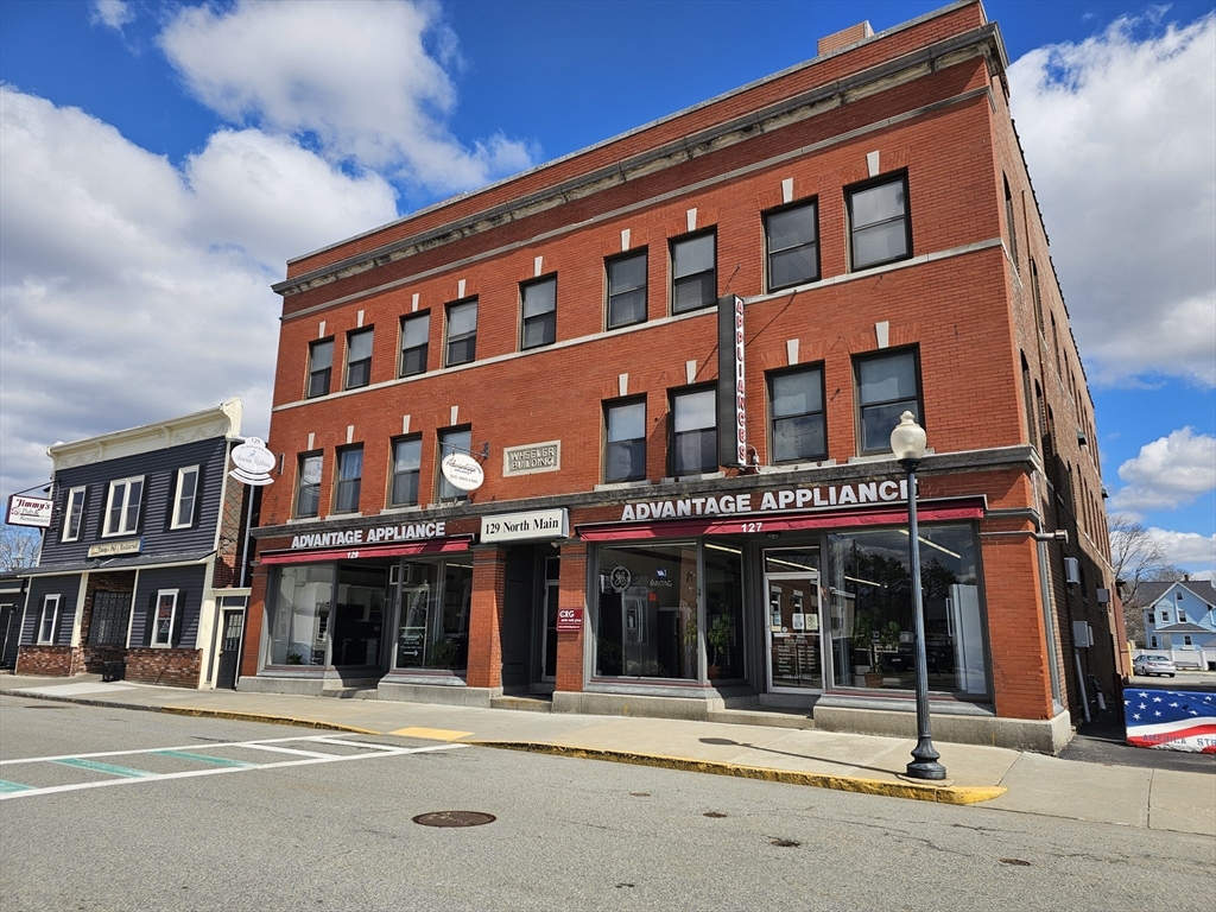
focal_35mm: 23
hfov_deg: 73.9
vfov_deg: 58.9
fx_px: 808
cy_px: 456
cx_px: 608
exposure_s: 1/942
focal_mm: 6.3
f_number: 1.7
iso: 10
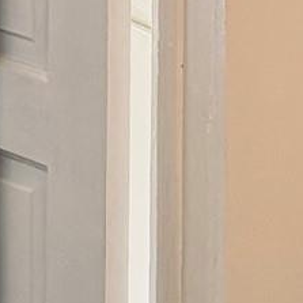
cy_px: -296
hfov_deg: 8.3
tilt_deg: -3.8
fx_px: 2090
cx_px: 57
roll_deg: -0.8
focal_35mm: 211
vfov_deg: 7.9
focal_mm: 5.96
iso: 320
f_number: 1.6
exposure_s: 1/60
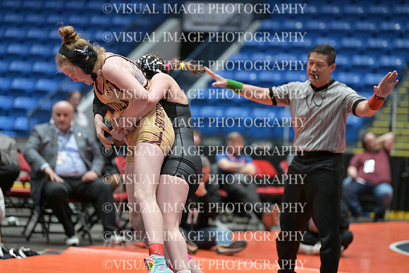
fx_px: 1534
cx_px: 204
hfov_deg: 15.2
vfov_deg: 10.2
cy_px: 136
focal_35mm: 135
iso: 6400
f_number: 2.8
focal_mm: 135
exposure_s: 1/800
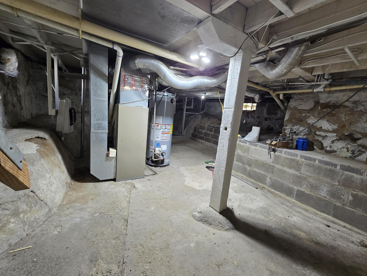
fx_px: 138
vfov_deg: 89.9
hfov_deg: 106.2
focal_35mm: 13
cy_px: 138
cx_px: 184
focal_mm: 2.2
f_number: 2.2
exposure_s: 1/60
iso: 160
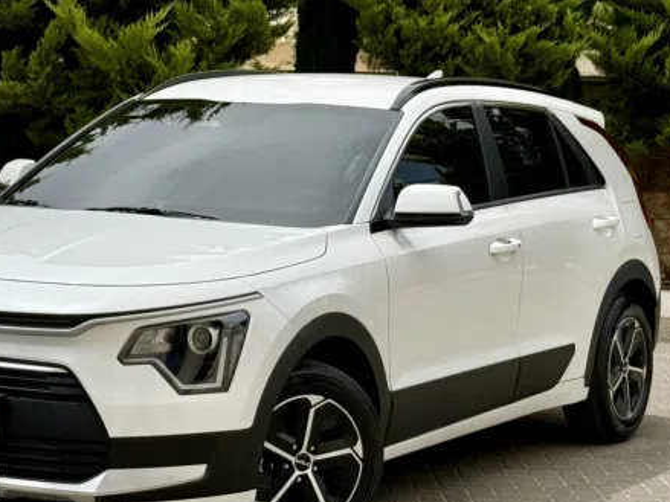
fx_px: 1354
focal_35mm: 70
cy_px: 244
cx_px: 227
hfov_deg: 27.6
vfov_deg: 21.0
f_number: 1.78
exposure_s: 1/6536
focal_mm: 6.76
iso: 80
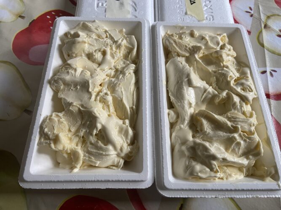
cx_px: 140
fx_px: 211
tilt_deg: -65.8
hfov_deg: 67.3
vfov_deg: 53.0
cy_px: 105
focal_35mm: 26
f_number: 1.8
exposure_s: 1/68
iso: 125
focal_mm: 4.25
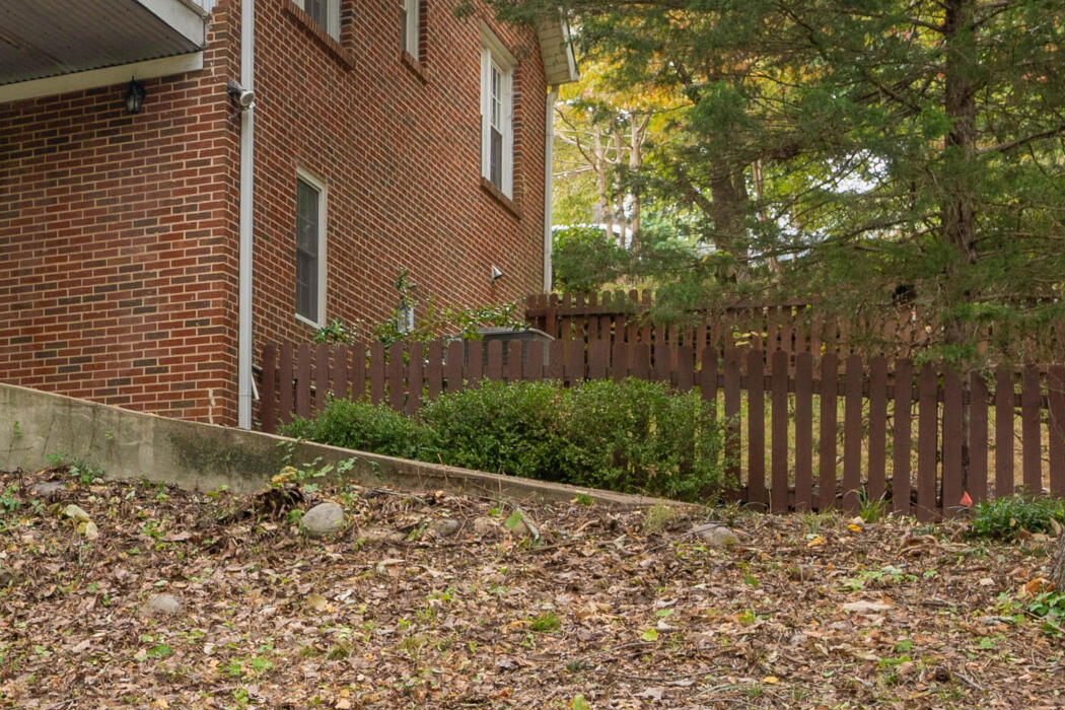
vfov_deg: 22.3
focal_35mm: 60
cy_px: 121
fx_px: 1775
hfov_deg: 28.3
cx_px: -272
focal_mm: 21
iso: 320
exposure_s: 1/40
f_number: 7.1
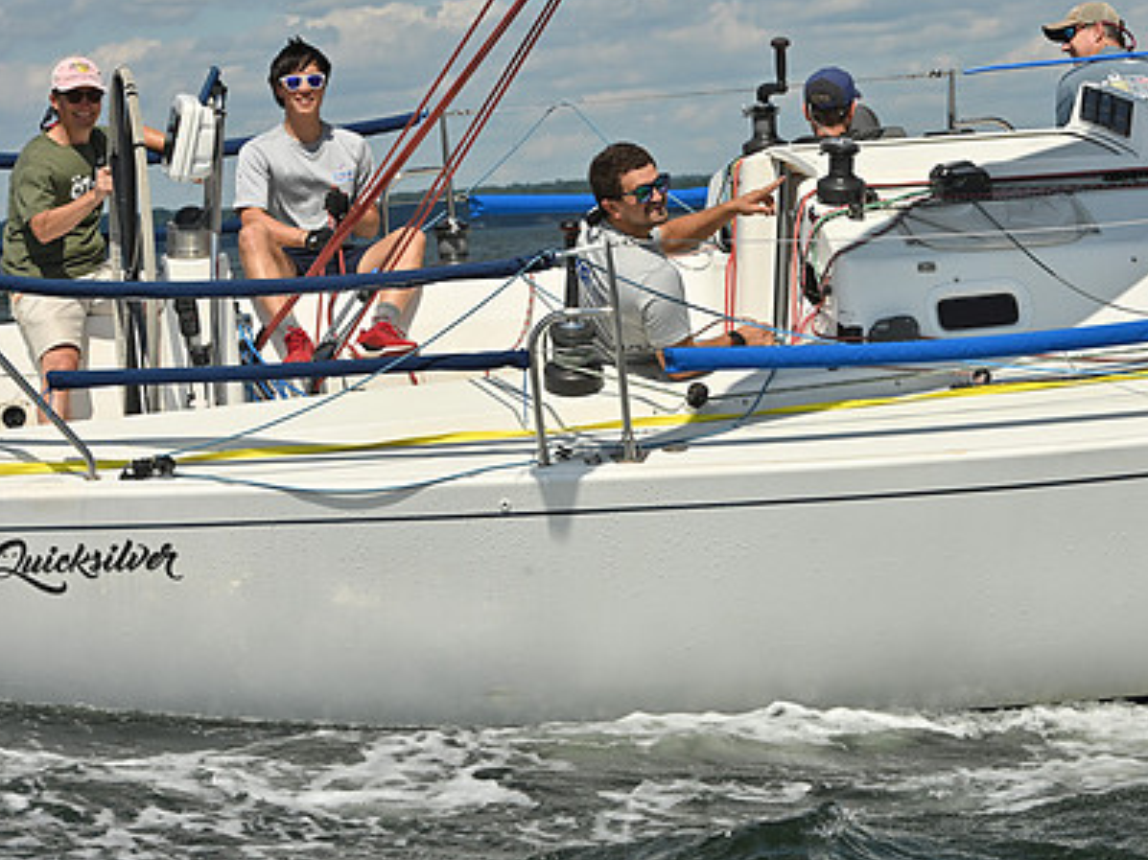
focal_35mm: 137
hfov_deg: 14.4
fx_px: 4542
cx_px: 742
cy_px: 352
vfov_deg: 10.8
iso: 250
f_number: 11
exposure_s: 1/1250
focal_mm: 98
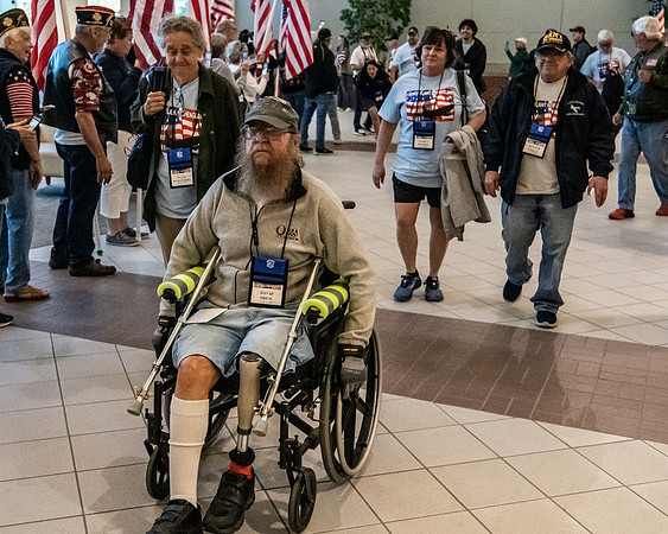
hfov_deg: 40.4
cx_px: 260
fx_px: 902
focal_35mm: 46
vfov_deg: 32.9
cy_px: 219
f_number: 2.8
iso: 12800
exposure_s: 1/2000
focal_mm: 24
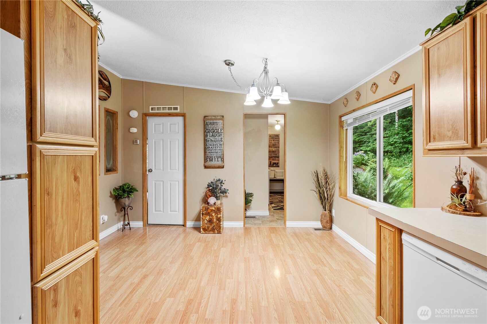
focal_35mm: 15
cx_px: 244
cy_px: 162
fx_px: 203
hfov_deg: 100.4
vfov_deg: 77.3
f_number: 9
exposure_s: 1/1.25
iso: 200
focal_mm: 10
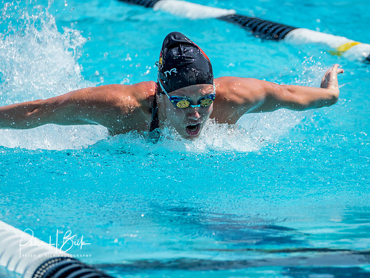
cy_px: 139
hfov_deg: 4.7
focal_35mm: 421
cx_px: 185
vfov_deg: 3.5
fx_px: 4500
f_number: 5.5
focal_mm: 210
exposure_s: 1/2000
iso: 250
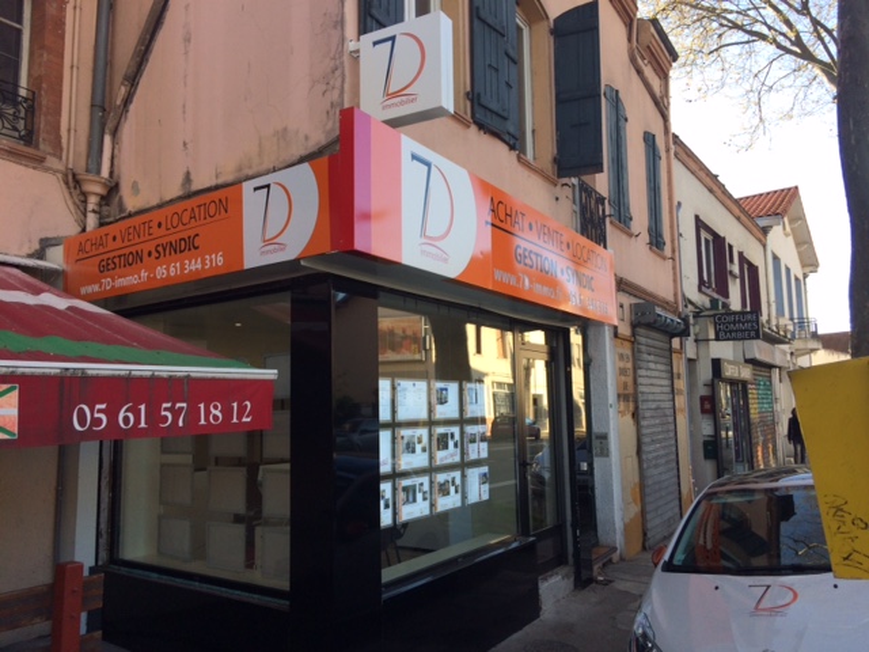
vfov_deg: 48.2
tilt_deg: +6.6
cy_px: 326
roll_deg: +2.4
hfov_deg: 61.7
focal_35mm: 29
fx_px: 728
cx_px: 434
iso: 32
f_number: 2.2
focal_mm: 4.15
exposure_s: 1/351
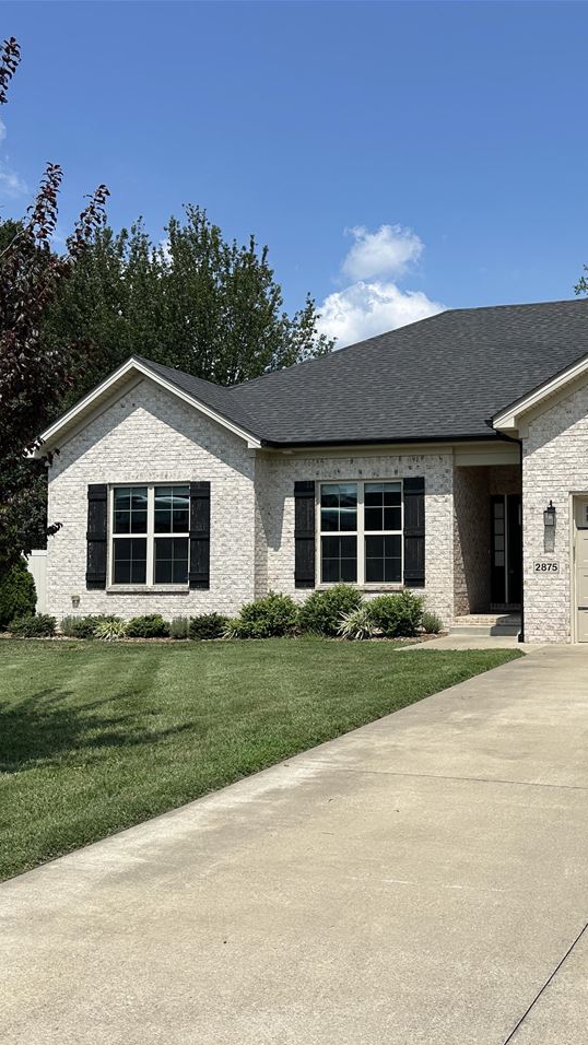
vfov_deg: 56.6
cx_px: 470
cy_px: 524
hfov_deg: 32.8
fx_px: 970
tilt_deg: +2.4
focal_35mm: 35
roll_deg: +0.0
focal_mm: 6.86
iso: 80
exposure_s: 1/7576
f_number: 1.78
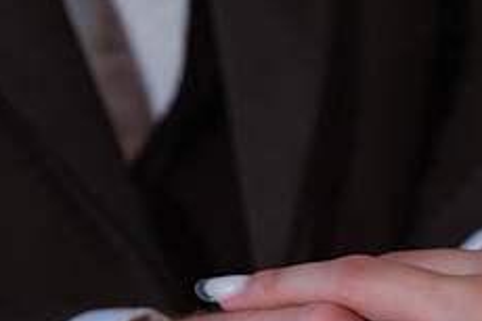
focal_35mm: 221
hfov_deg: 9.3
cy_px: 398
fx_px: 2957
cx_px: 350
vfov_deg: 6.2
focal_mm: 70
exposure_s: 1/200
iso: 1600
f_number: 2.8
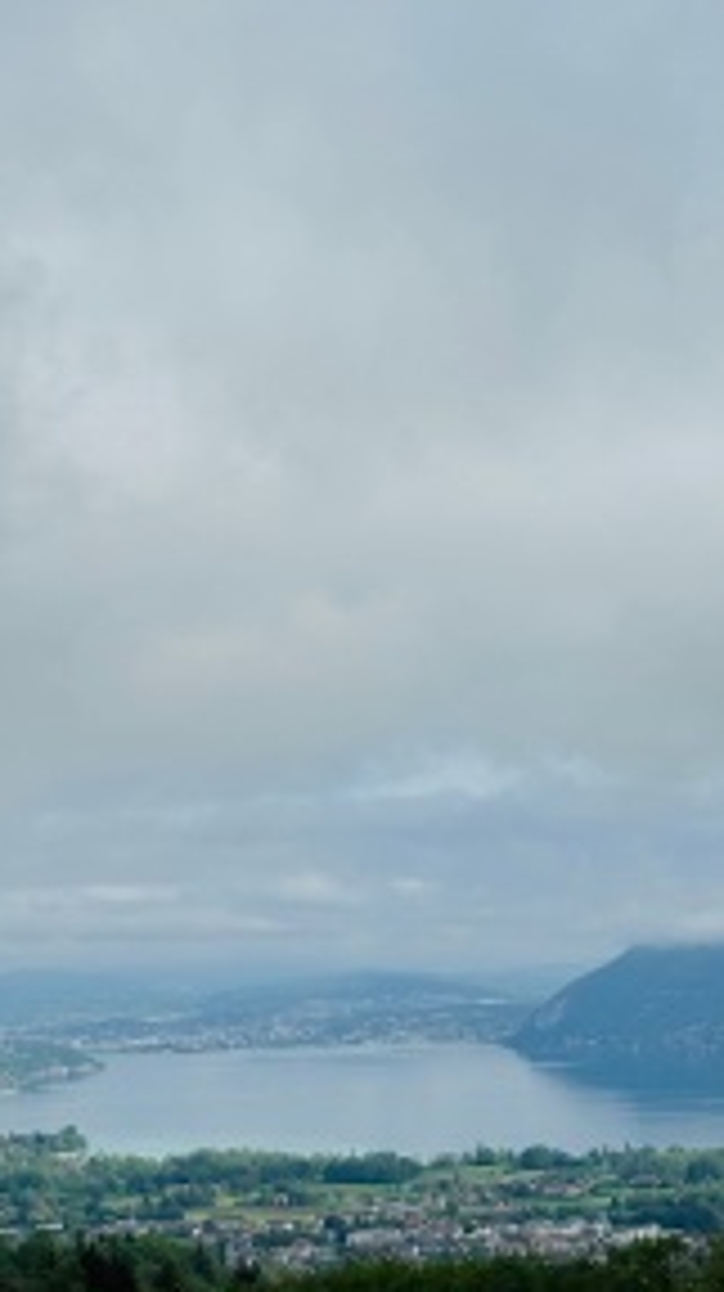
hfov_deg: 16.5
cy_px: 698
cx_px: 306
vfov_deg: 29.0
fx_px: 2497
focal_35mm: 73
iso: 64
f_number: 1.78
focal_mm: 6.76
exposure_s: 1/9009
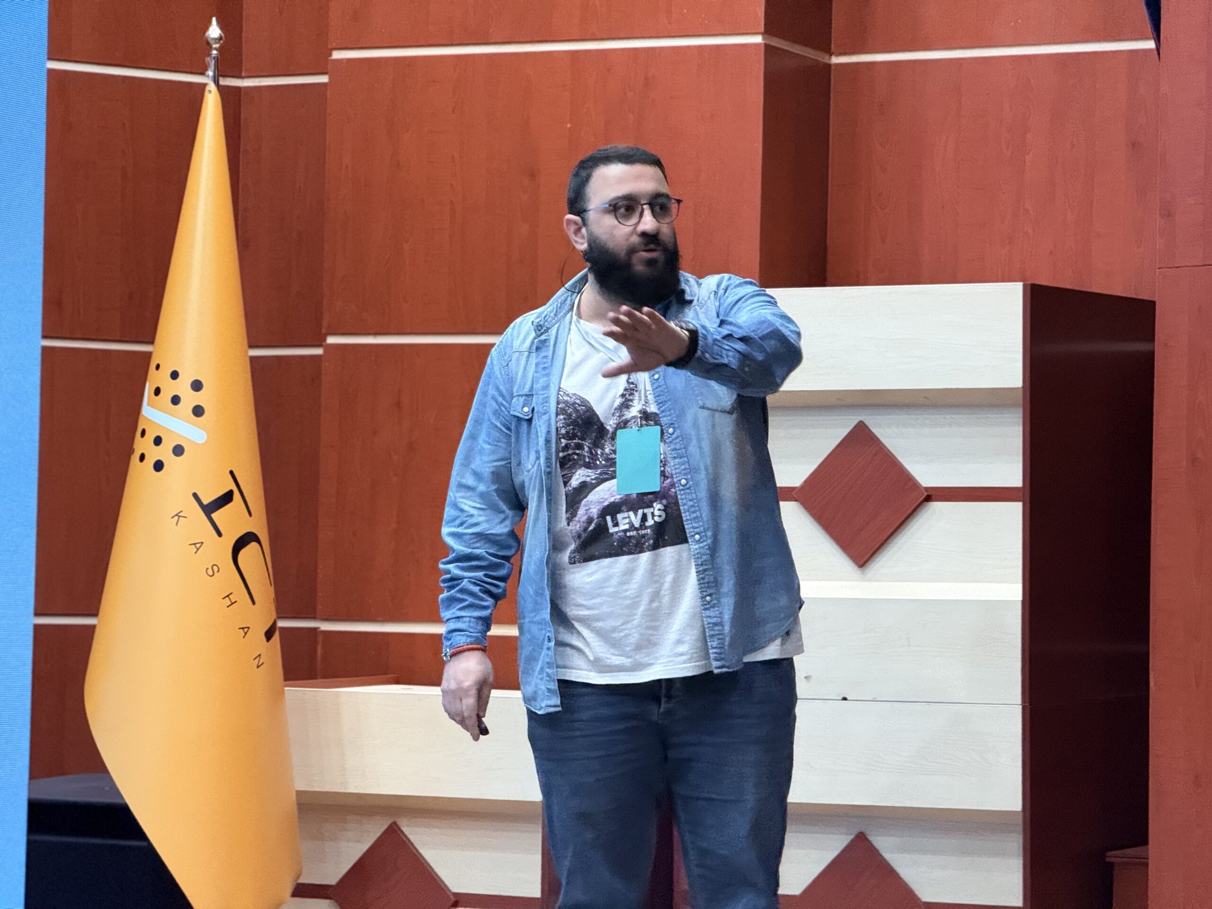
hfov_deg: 16.4
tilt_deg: +2.3
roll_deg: -1.0
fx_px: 4202
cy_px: 454
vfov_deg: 12.3
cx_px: 606
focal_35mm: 120
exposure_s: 1/39
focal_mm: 15.66
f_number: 2.8
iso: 1000
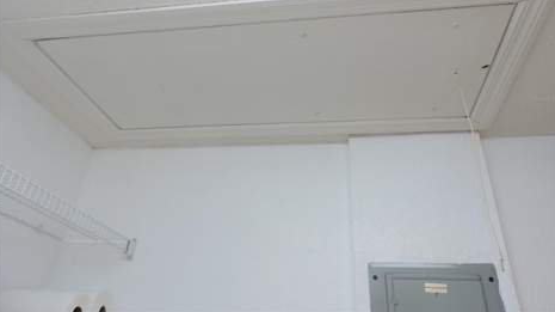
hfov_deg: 69.9
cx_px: 279
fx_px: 397
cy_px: 98
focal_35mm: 27
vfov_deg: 42.1
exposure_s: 1/30
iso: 125
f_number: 3
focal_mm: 4.3
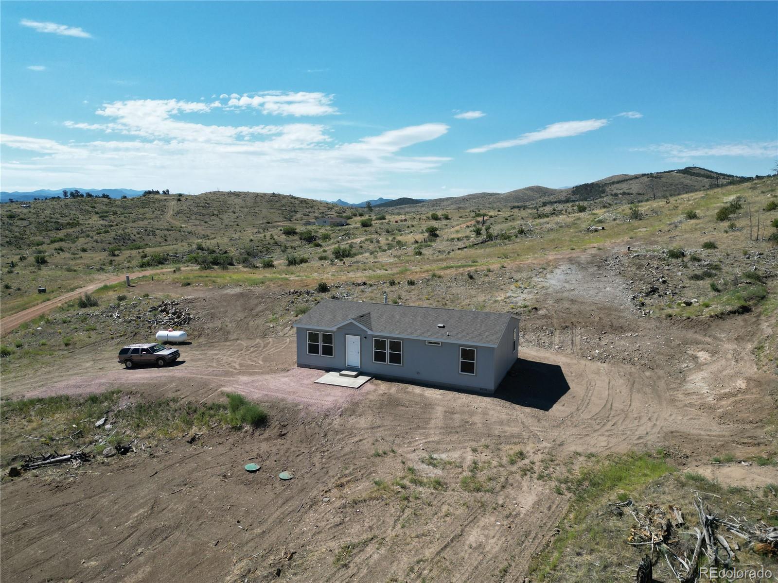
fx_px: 539
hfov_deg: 71.6
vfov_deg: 56.8
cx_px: 389
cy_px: 292
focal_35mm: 24
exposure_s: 1/4000
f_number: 1.7
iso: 140
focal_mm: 6.72
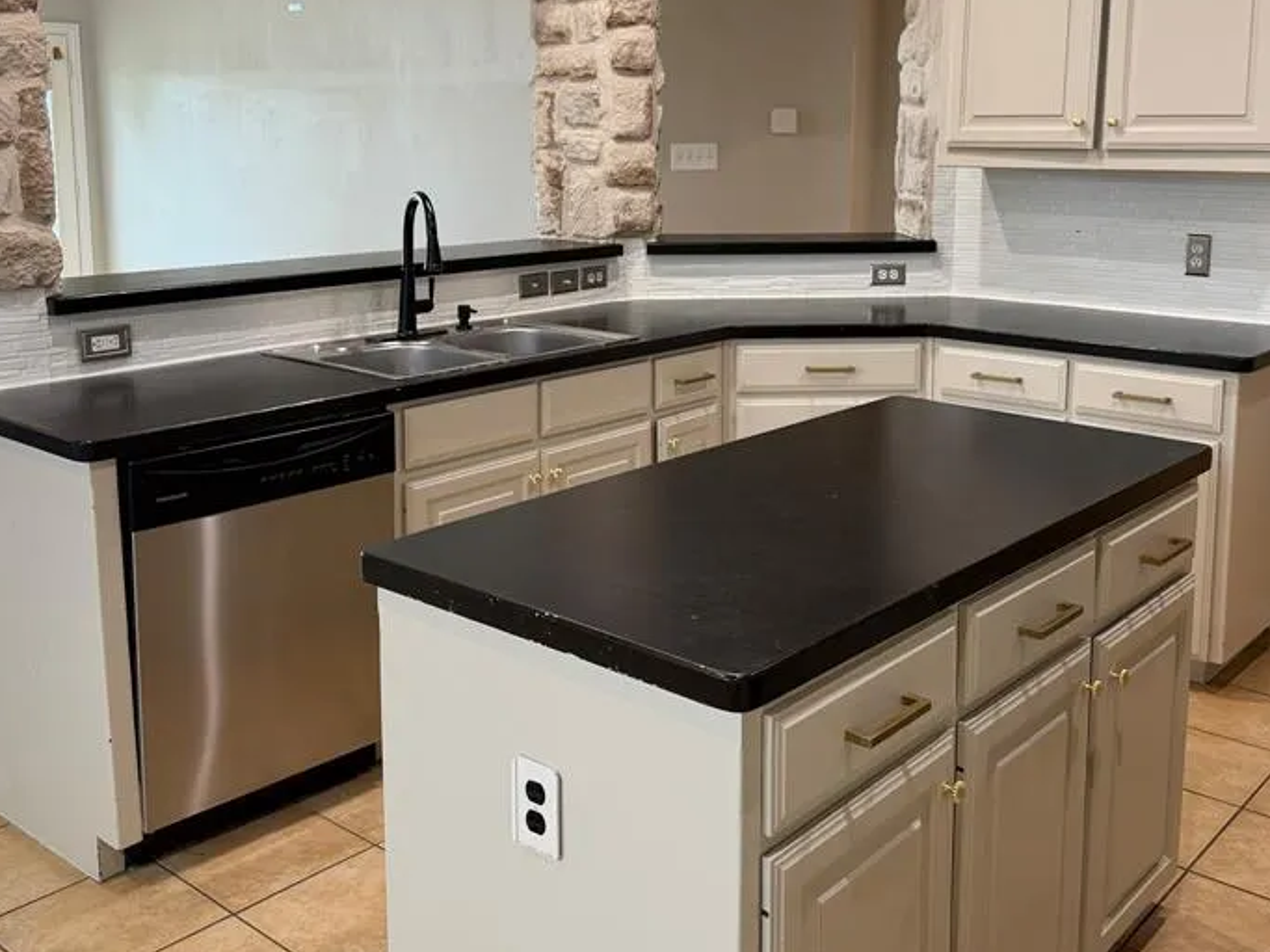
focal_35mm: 36
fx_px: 1321
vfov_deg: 39.1
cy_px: 305
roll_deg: +0.1
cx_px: 677
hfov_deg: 51.3
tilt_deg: -7.5
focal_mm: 6.76
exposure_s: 1/60
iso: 200
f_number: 1.78
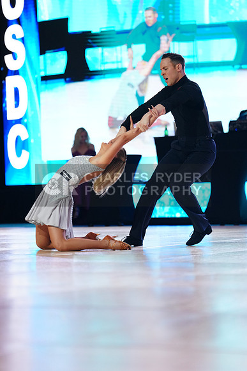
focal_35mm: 143
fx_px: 1471
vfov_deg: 14.3
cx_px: 124
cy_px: 186
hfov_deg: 9.6
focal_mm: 143
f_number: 2.8
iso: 2000
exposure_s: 1/500
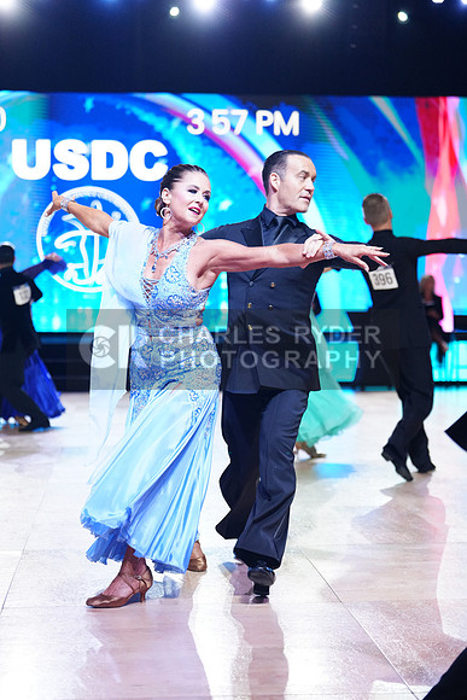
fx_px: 1361
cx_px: 234
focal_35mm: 70
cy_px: 350
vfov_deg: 28.8
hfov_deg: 19.5
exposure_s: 1/500
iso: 2000
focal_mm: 70
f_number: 2.8
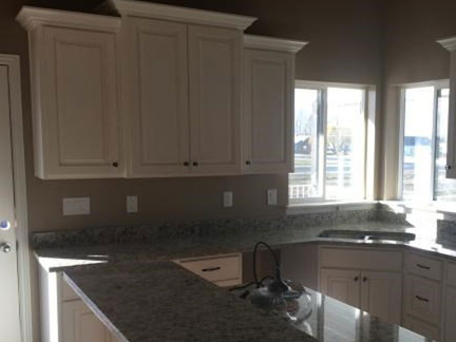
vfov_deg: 33.5
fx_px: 566
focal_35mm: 43
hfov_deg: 43.0
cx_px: 320
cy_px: 211
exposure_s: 1/120
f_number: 2.2
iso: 25
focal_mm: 4.15
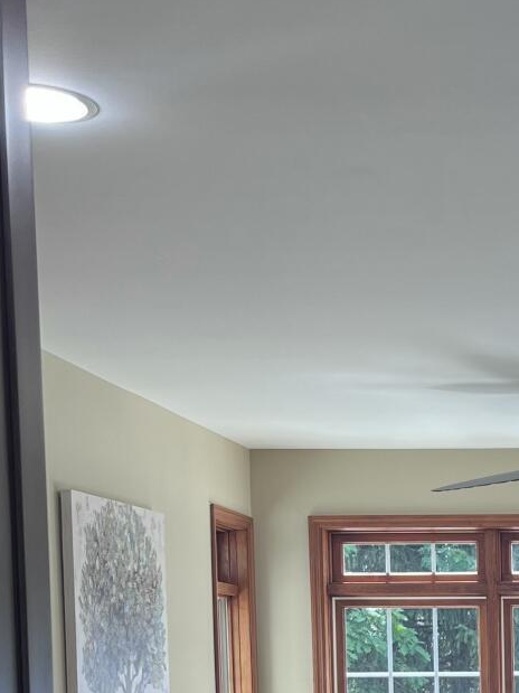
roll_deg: +0.6
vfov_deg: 21.8
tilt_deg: -3.9
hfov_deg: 16.4
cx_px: 724
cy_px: 793
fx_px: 1680
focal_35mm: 84
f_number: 1.6
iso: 32
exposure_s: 1/135
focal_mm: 5.1
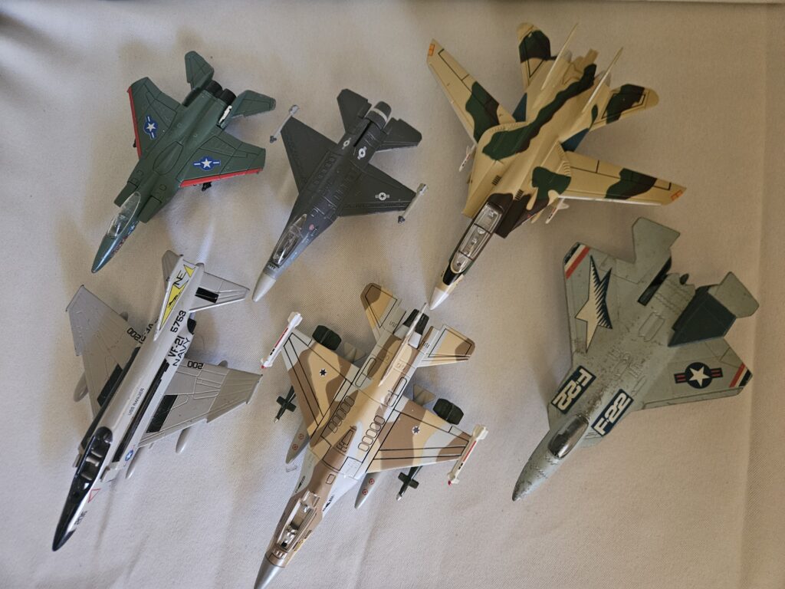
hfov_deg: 73.9
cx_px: 392
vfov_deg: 58.9
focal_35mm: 23
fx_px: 522
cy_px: 294
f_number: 1.8
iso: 640
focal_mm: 5.4
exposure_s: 1/24
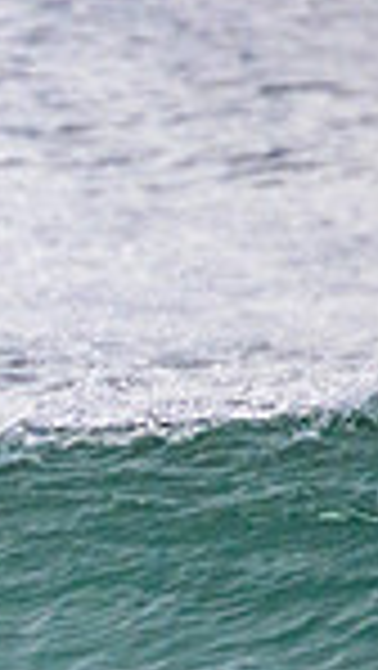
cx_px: -711
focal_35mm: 3264
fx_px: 58062
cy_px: 731
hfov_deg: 0.4
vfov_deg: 0.7
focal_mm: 800
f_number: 11
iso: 2500
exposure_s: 1/2000
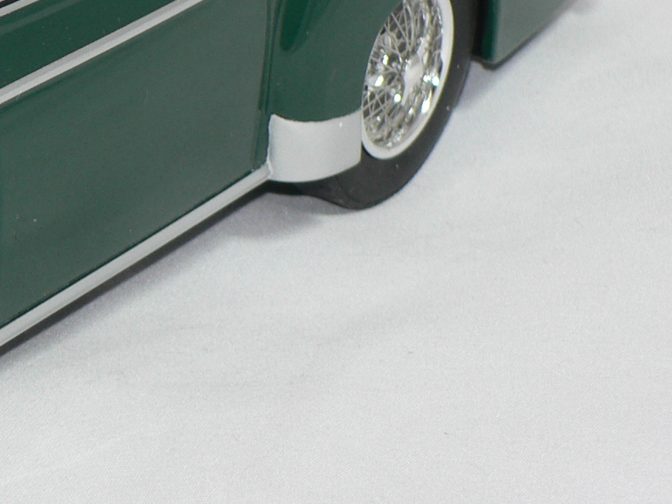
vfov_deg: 5.4
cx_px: -304
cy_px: 75
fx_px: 5320
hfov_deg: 7.1
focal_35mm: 274
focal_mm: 15.5
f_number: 3.2
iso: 80
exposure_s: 1/60
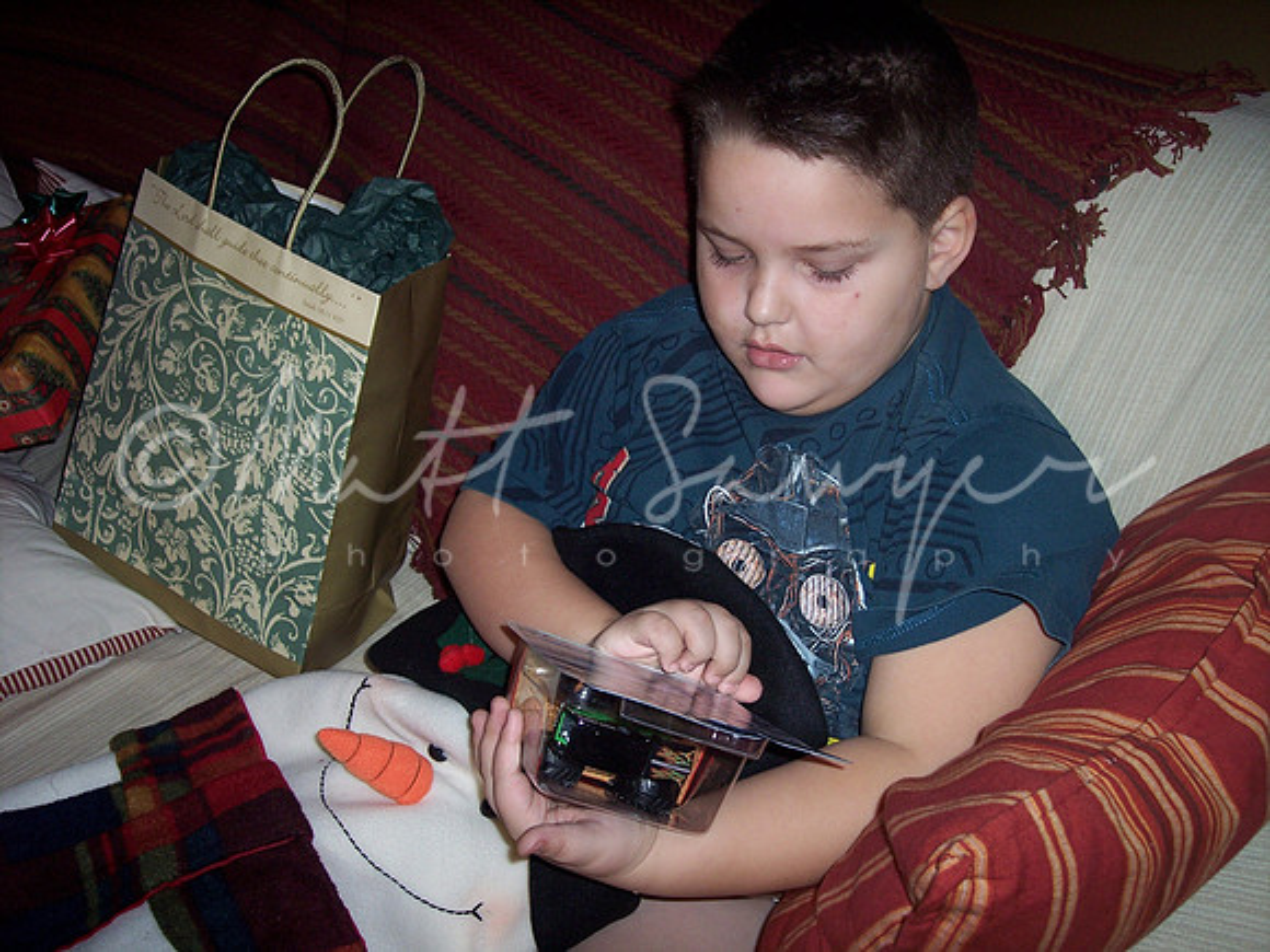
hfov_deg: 47.9
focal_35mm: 39
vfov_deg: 36.8
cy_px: 476
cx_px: 635
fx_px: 1431
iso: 100
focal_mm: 8
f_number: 2.8
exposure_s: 1/60
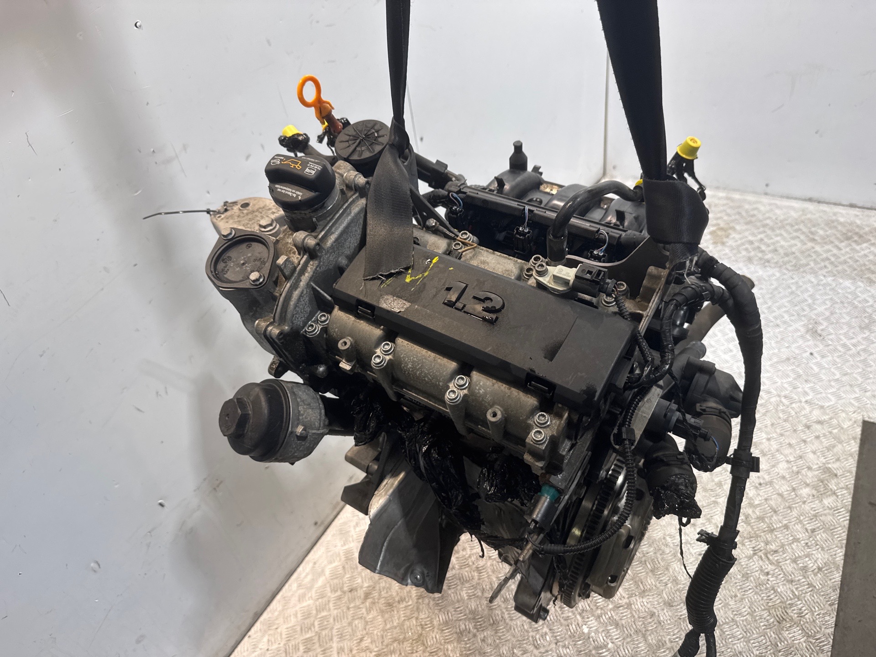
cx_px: 438
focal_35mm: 24
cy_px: 328
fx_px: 607
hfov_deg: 71.6
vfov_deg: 56.8
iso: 80
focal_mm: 6.76
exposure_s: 1/100
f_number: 1.78
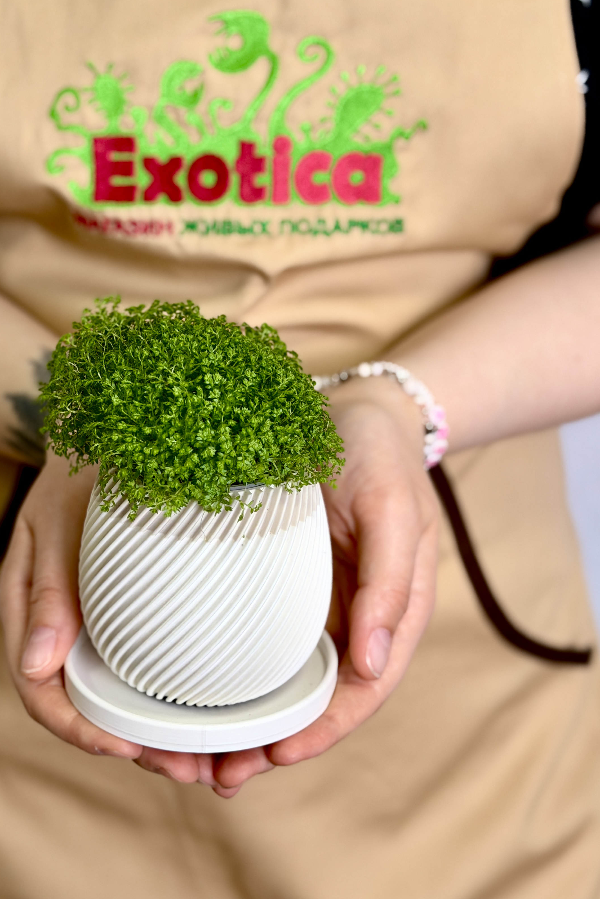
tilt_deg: -16.2
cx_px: 224
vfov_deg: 31.8
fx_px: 1575
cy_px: 346
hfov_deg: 21.5
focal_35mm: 63
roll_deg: -0.3
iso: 50
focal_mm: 6.76
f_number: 1.78
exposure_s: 1/155
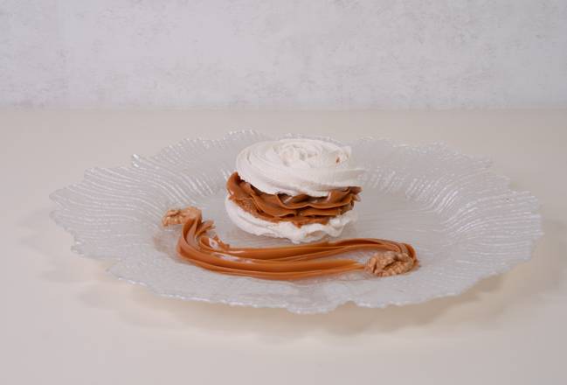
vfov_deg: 18.6
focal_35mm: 74
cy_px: 184
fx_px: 1171
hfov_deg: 27.2
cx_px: 280
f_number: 14
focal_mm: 70
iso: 320
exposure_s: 1/8
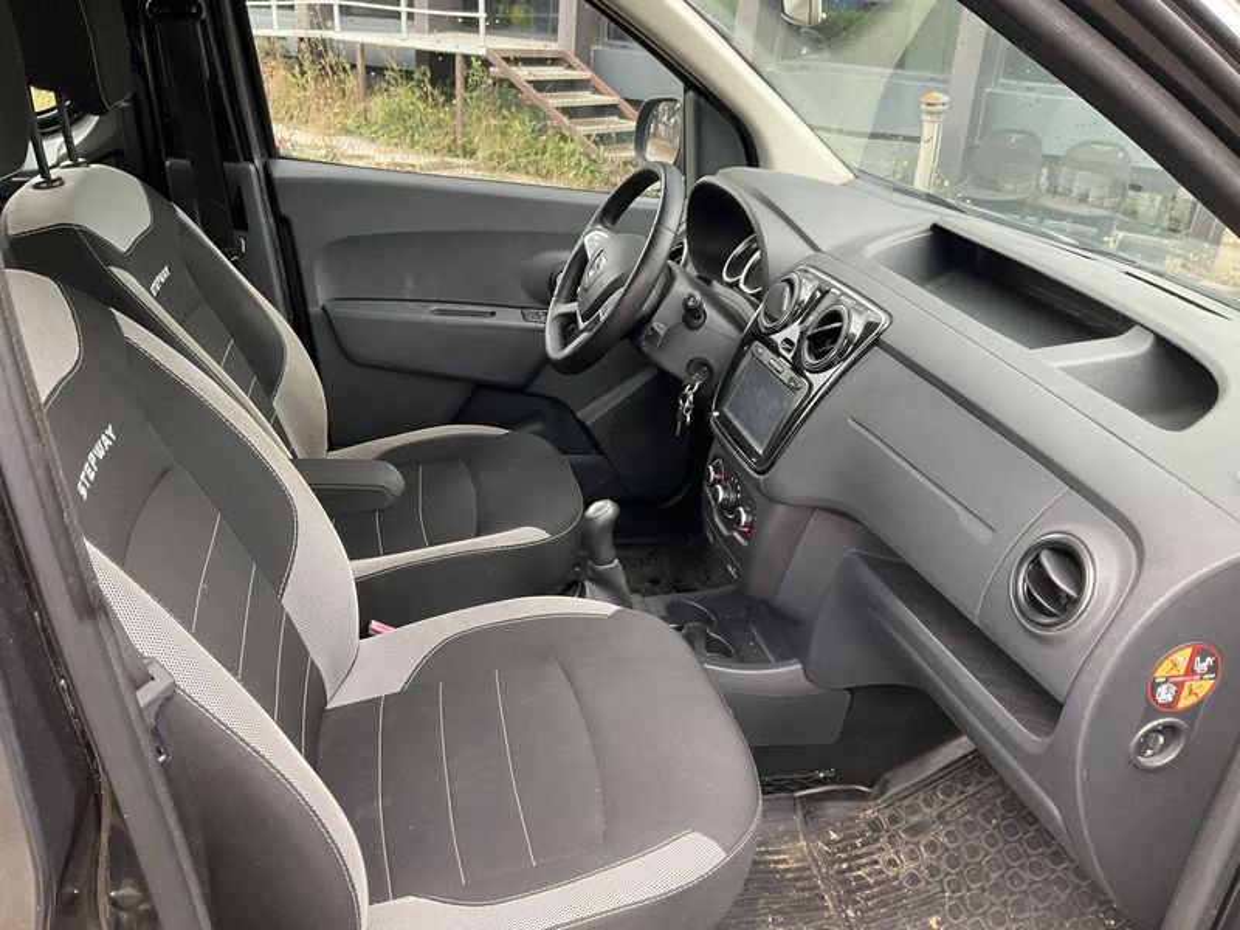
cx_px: 620
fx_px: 1039
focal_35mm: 29
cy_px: 465
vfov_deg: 48.2
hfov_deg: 61.7
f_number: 1.8
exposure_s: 1/105
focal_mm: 3
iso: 64
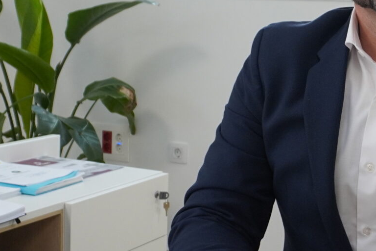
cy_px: 75
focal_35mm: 80
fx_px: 835
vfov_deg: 17.0
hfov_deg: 24.5
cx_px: 347
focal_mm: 16
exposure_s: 1/160
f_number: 3.5
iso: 640
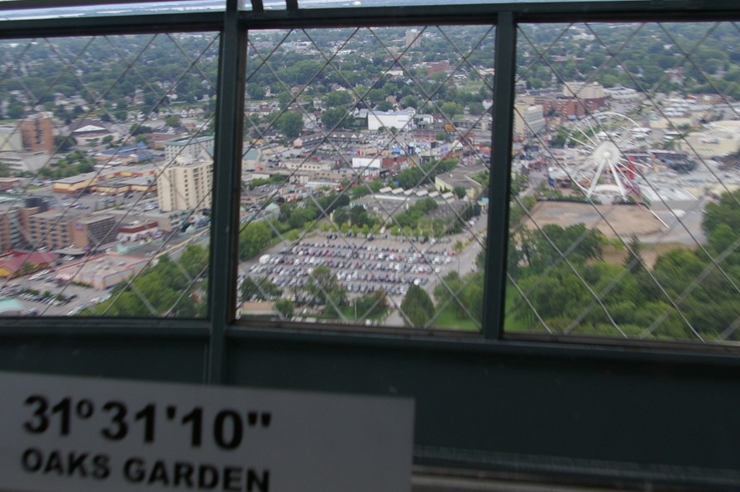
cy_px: 230
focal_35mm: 51
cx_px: 333
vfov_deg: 26.5
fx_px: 1043
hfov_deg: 39.0
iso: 200
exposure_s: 1/60
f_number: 4.5
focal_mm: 21
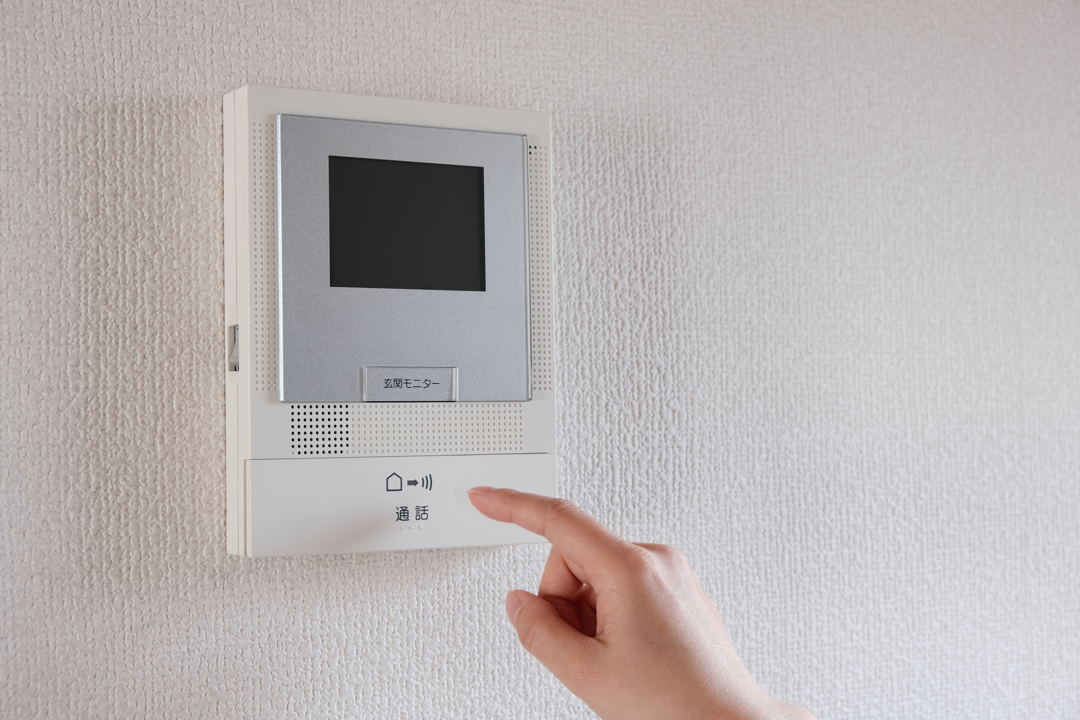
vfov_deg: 25.1
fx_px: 1620
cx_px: 540
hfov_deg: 36.9
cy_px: 360
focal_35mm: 54
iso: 400
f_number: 5.6
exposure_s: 1/3
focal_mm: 35.8
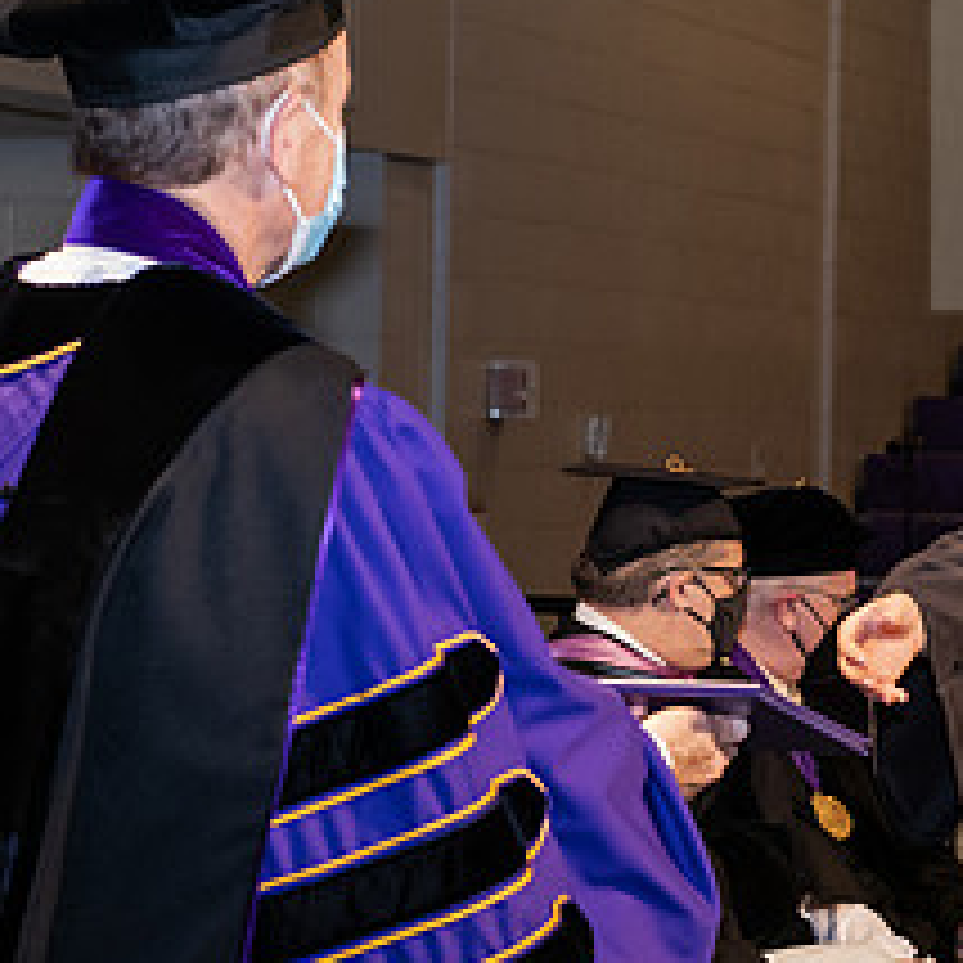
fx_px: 4784
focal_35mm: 152
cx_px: 796
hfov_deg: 11.4
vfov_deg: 11.5
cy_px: 479
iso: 1600
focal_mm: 66
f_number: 6.3
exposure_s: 1/200
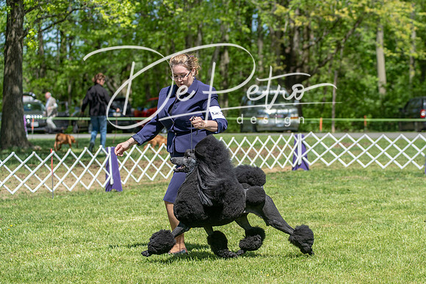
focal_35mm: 101
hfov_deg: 20.1
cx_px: 269
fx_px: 1198
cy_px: 170
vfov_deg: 13.5
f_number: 4
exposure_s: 1/1000
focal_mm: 80
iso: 160
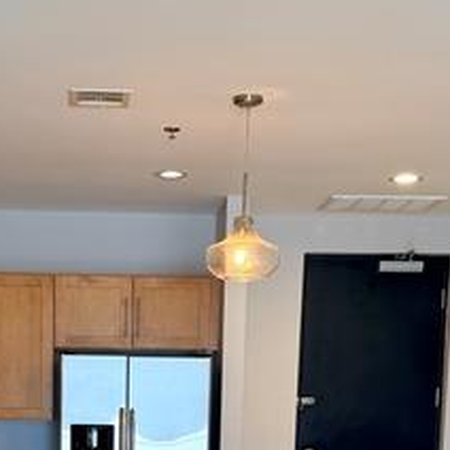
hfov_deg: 22.3
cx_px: 125
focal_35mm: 77
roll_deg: -1.1
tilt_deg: -6.8
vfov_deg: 20.8
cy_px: 560
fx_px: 1132
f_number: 1.78
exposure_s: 1/60
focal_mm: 6.76
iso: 160
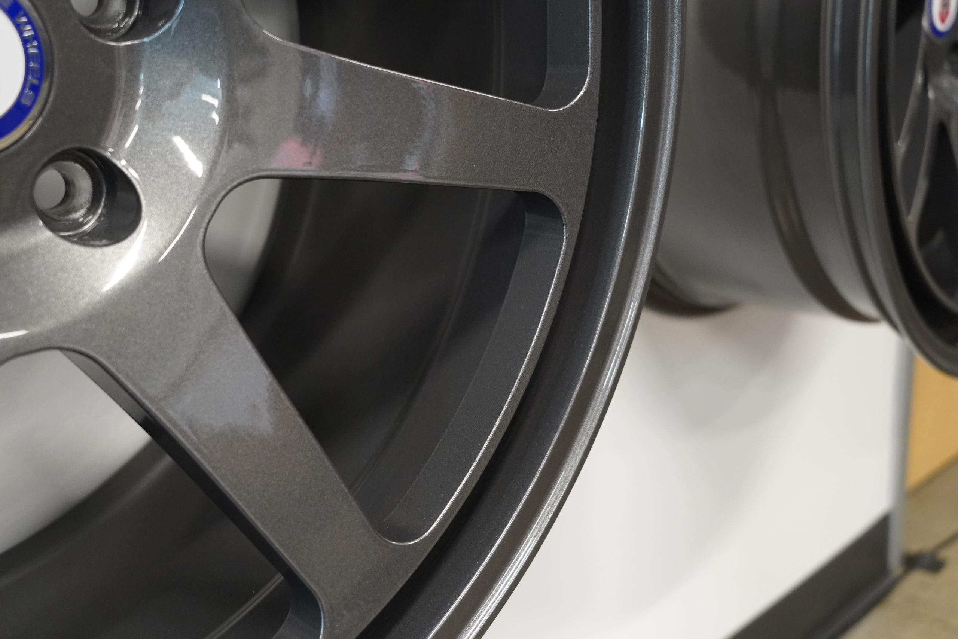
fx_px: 1091
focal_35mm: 41
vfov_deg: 32.6
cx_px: 479
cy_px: 320
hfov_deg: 47.4
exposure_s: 1/50
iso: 5000
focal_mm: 41
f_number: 5
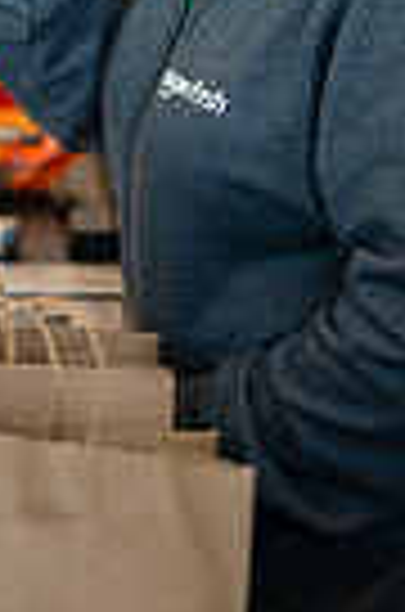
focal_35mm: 166
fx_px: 2815
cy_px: -94
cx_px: 76
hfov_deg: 8.2
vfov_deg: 12.2
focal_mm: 50
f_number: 1.2
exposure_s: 1/1250
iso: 640
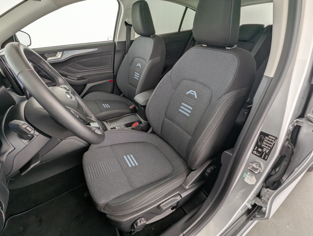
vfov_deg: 78.2
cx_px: 156
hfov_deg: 94.4
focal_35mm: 16
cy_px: 118
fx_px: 145
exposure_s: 1/40
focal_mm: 2.35
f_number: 2.2
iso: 37
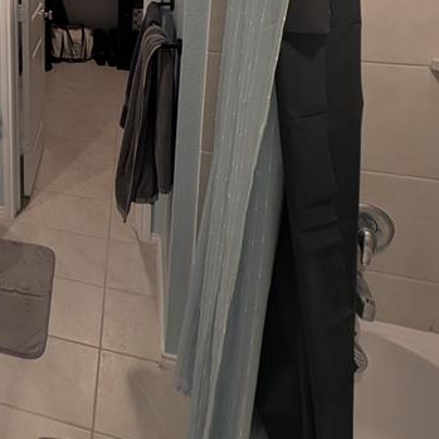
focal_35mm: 31
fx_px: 445
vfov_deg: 44.1
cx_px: -18
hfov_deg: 43.5
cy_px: -8
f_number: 1.95
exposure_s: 1/60
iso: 81
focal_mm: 2.23
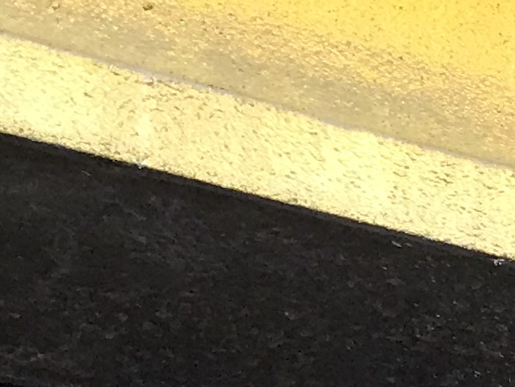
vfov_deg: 4.1
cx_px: 1406
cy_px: 760
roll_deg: +2.7
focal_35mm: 355
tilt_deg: +31.3
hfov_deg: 5.3
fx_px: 5284
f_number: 2.8
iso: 20
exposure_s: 1/120
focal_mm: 6.6
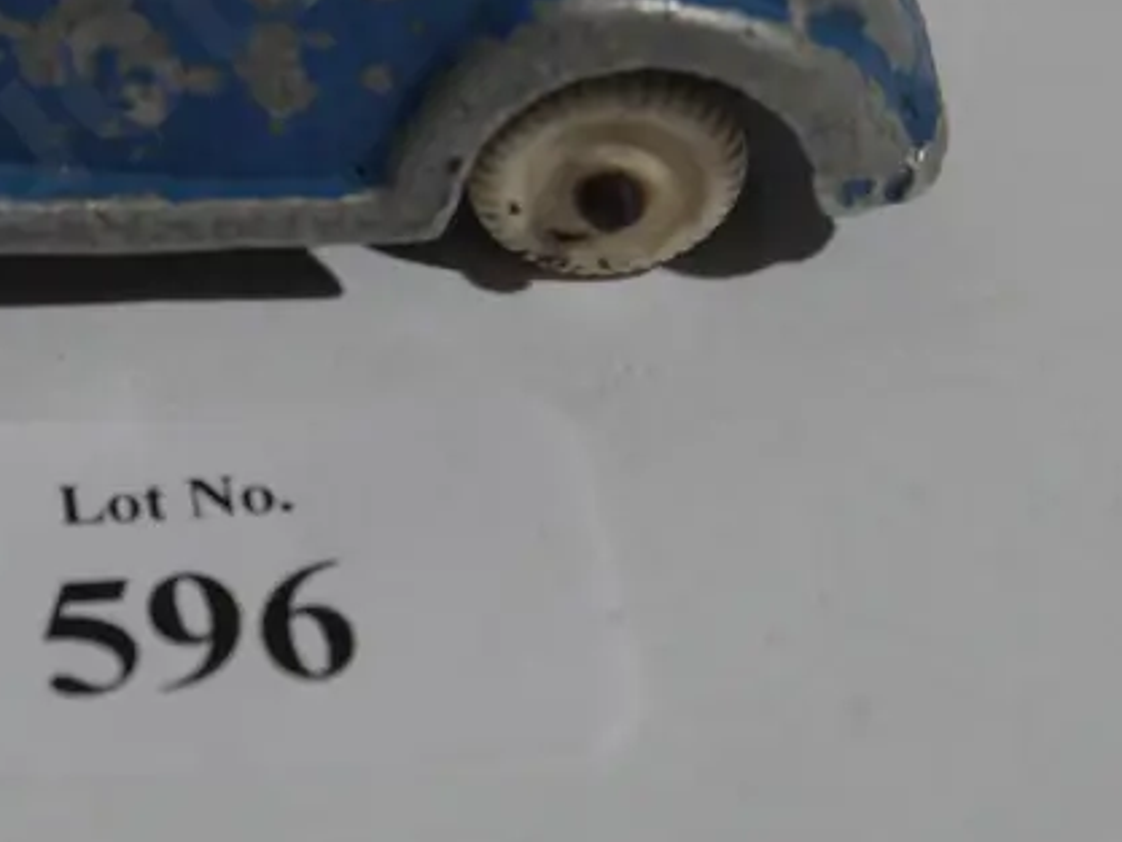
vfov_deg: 13.0
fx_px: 3664
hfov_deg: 17.1
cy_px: 141
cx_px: 27
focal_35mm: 113
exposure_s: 1/60
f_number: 5.1
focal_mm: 23
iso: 200
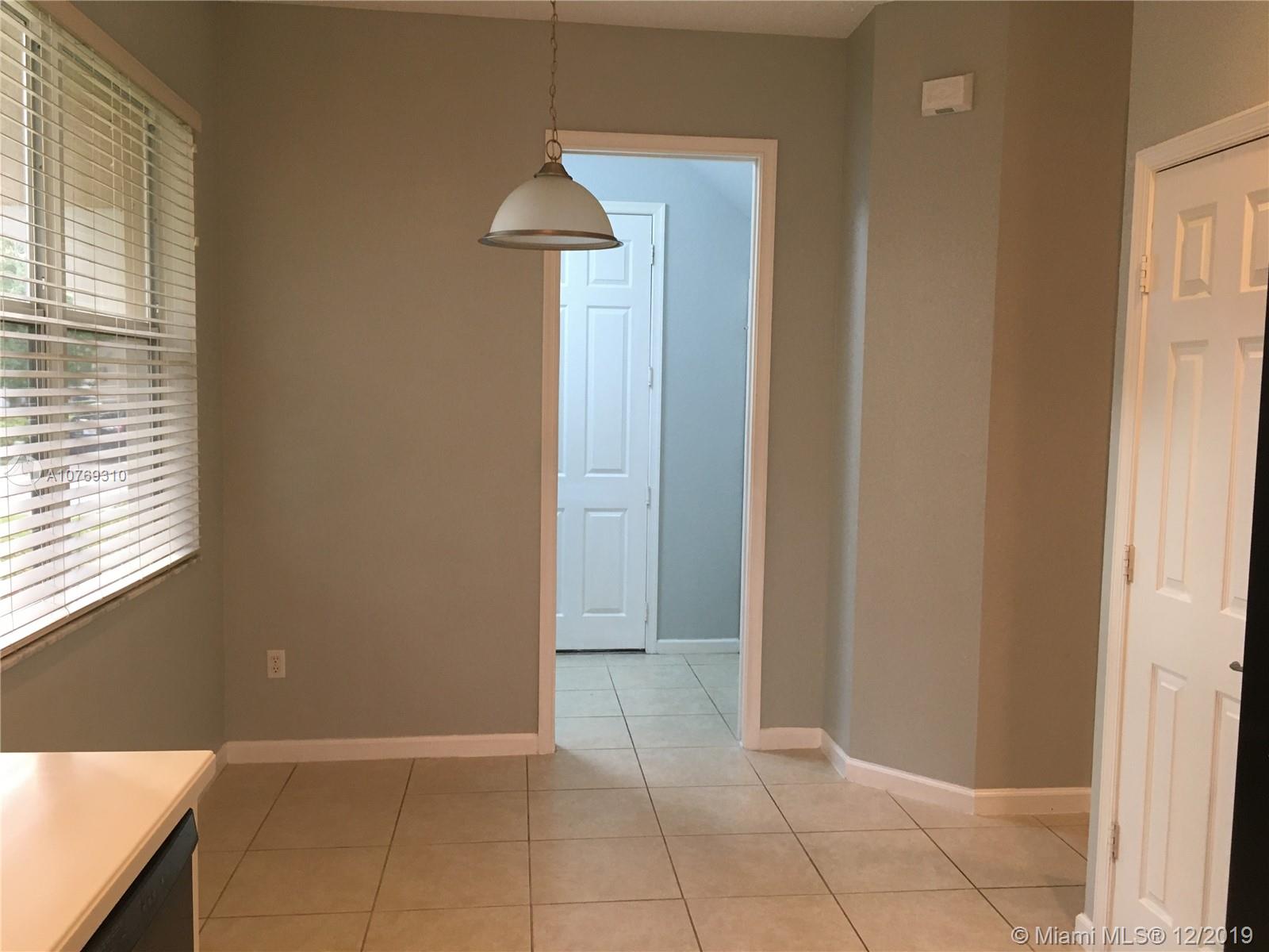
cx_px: 634
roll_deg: -0.6
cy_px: 476
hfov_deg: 61.7
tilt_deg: -6.8
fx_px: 1063
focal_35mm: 29
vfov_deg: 48.2
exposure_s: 1/30
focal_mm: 4.15
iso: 100
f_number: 2.2
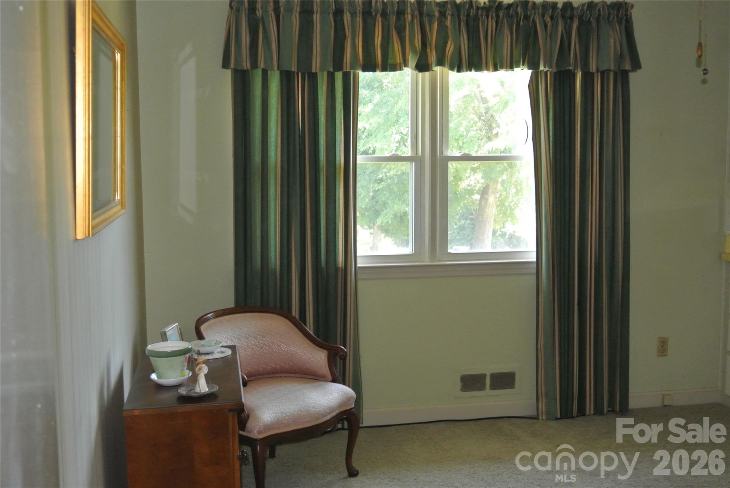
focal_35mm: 42
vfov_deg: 32.0
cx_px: 365
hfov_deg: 46.4
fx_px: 852
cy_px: 244
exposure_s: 1/60
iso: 800
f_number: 4.2
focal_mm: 15.7
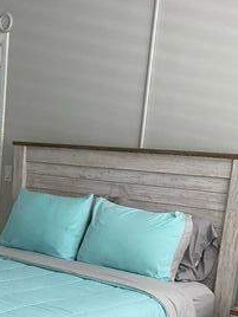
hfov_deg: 22.9
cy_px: 289
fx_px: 568
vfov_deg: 29.8
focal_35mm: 62
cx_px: 14
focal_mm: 4.25
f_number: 1.8
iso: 100
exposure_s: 1/60
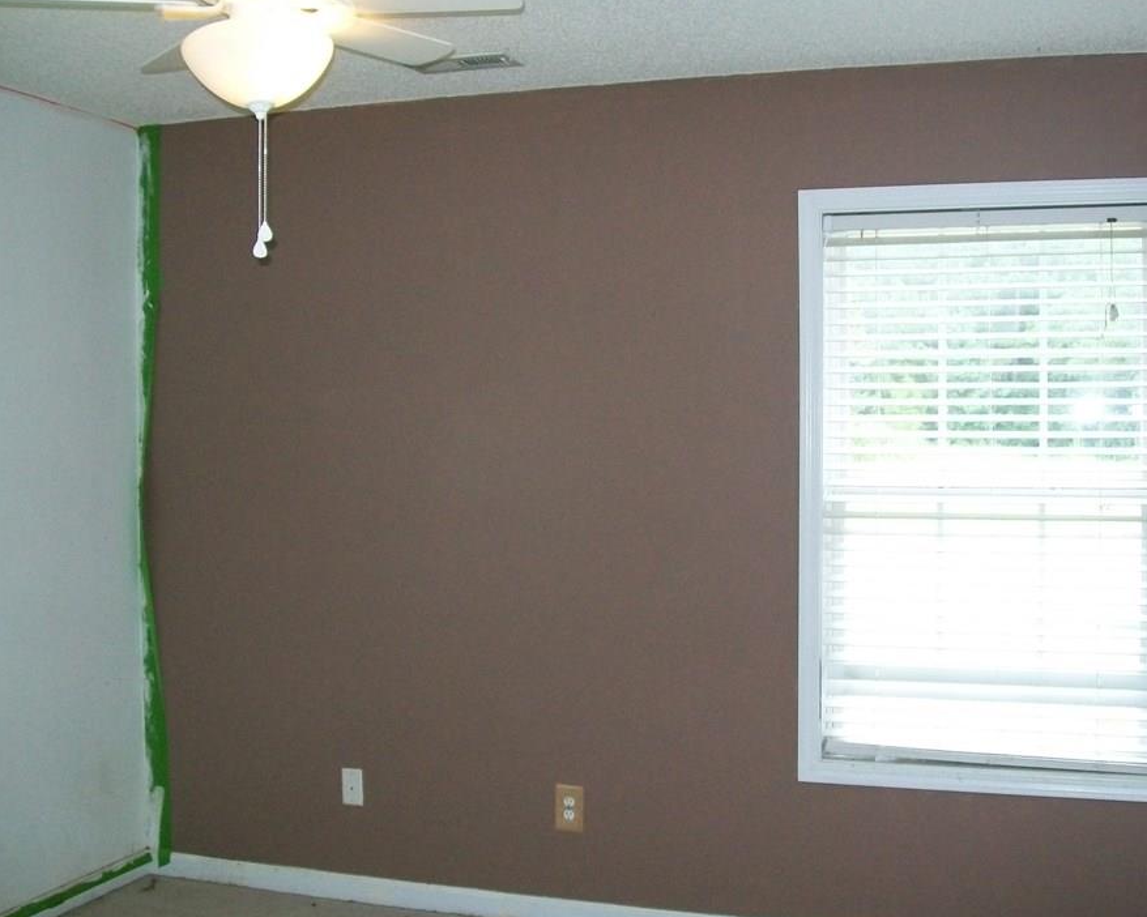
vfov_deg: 36.5
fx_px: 1392
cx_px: 624
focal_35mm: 41
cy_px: 447
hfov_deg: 44.8
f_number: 2.7
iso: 160
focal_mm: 6
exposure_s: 1/60
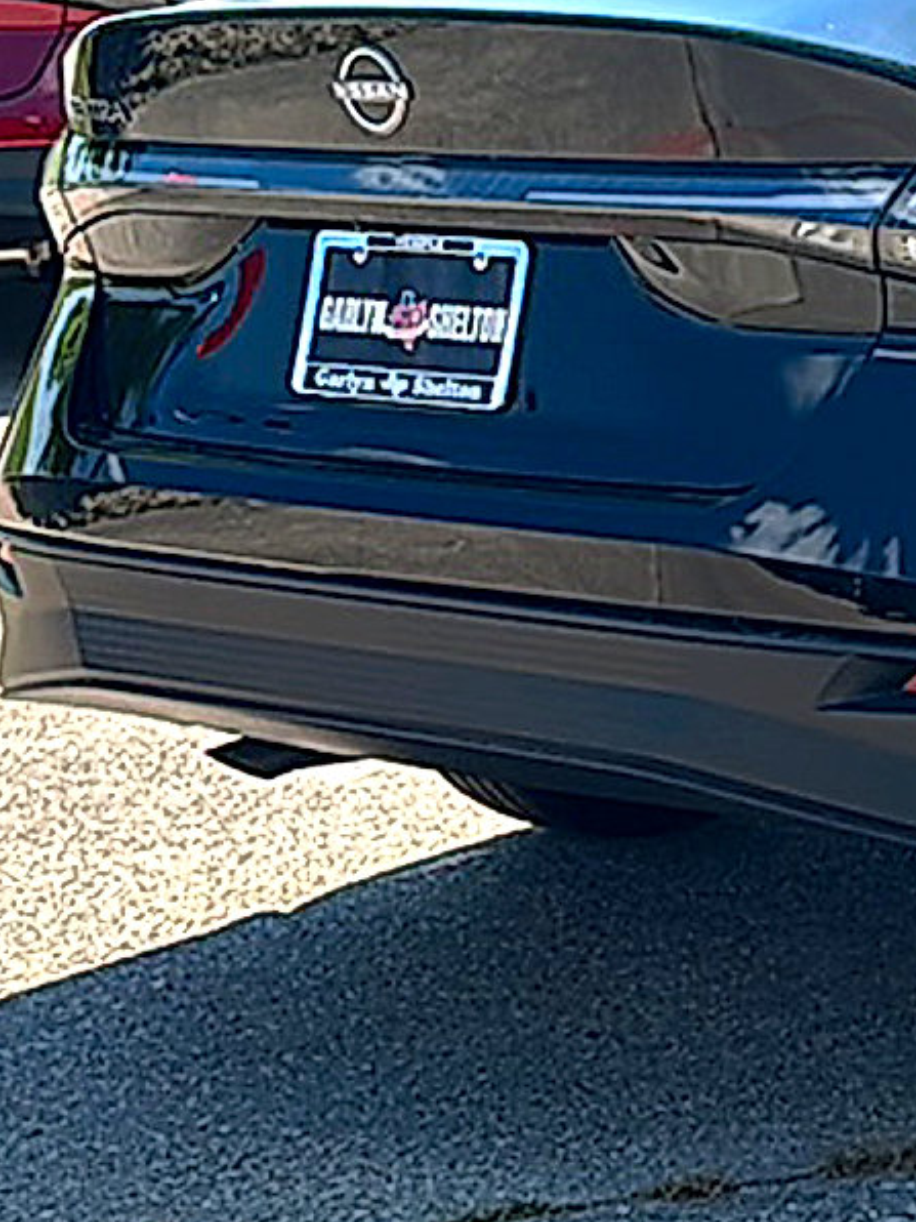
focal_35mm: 102
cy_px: 262
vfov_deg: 19.1
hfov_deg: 13.5
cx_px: 1453
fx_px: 3599
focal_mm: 6.86
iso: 80
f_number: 1.78
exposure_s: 1/3497
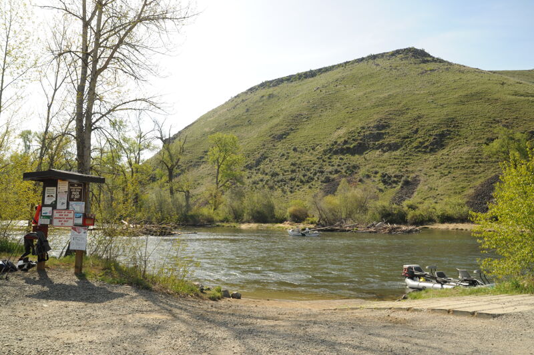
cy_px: 178
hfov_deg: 65.5
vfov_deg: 46.3
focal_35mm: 28
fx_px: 415
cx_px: 267
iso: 200
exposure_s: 1/200
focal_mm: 28
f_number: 10
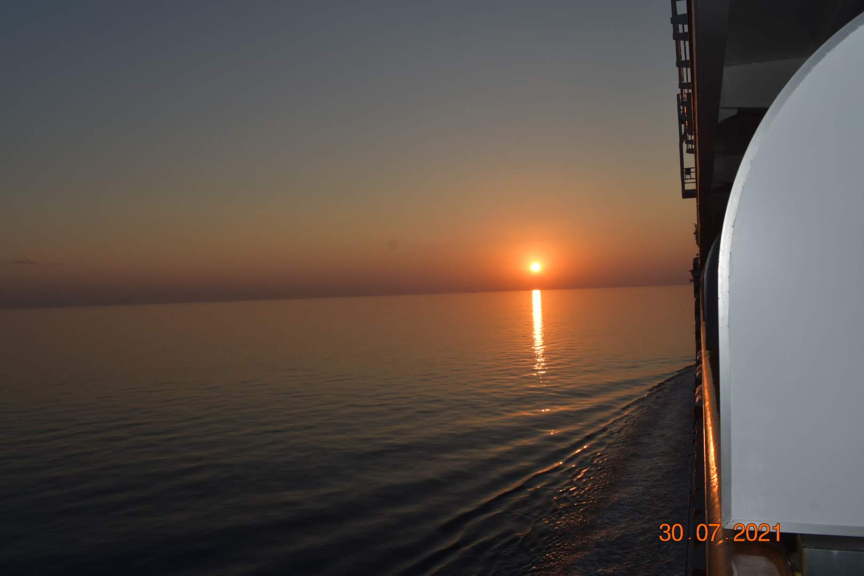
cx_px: 432
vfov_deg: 47.9
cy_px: 288
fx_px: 648
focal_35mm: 27
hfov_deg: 67.4
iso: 100
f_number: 13
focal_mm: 18
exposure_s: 1/200
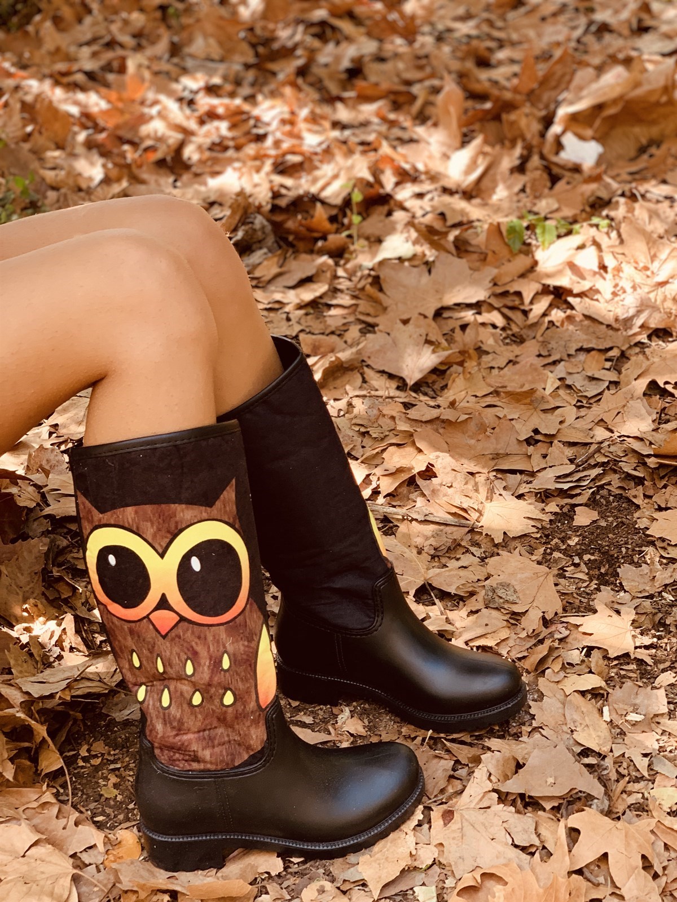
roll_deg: -0.4
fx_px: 1356
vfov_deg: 36.8
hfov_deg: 28.0
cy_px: 451
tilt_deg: -30.4
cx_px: 338
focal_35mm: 52
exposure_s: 1/122
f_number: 2.4
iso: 80
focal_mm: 6
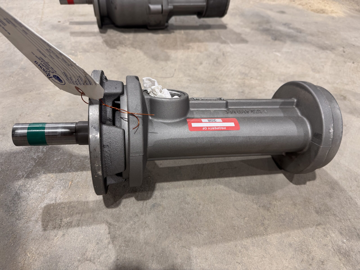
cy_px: 135
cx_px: 180
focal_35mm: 24
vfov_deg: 56.8
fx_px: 250
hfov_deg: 71.6
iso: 125
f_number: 1.78
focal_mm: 6.76
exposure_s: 1/60
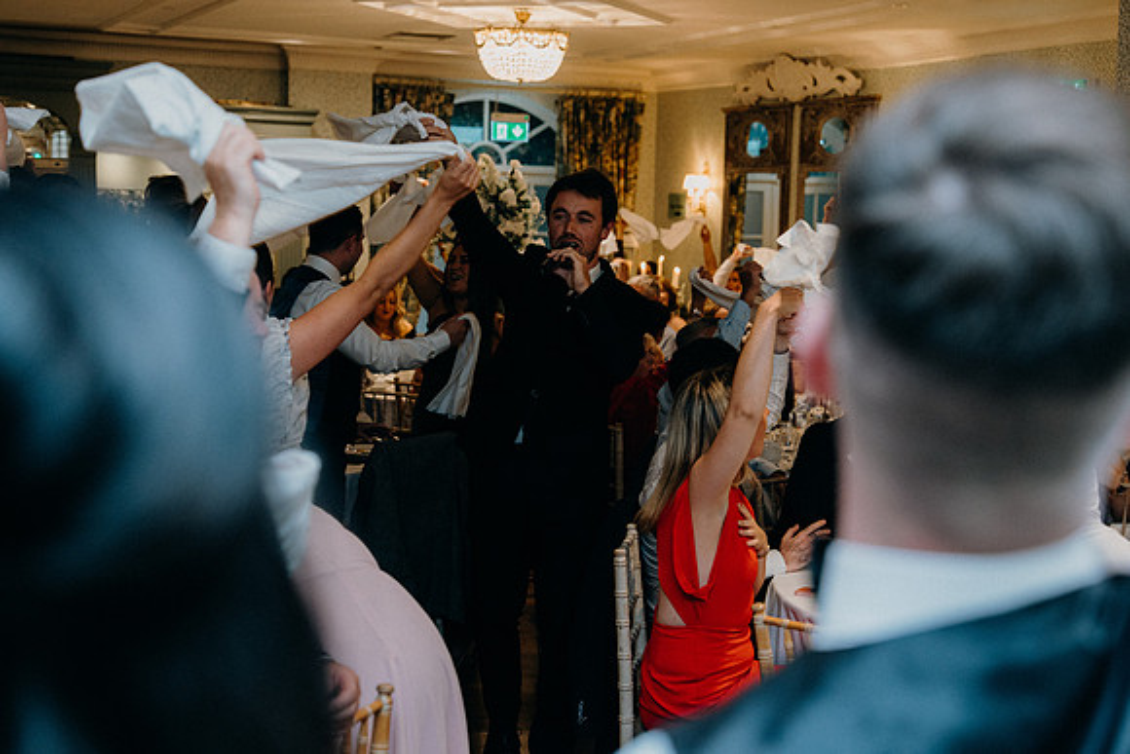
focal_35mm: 58
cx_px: 565
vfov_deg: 23.4
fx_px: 1821
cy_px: 377
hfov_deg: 34.5
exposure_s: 1/160
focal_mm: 58
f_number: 3.5
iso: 2500
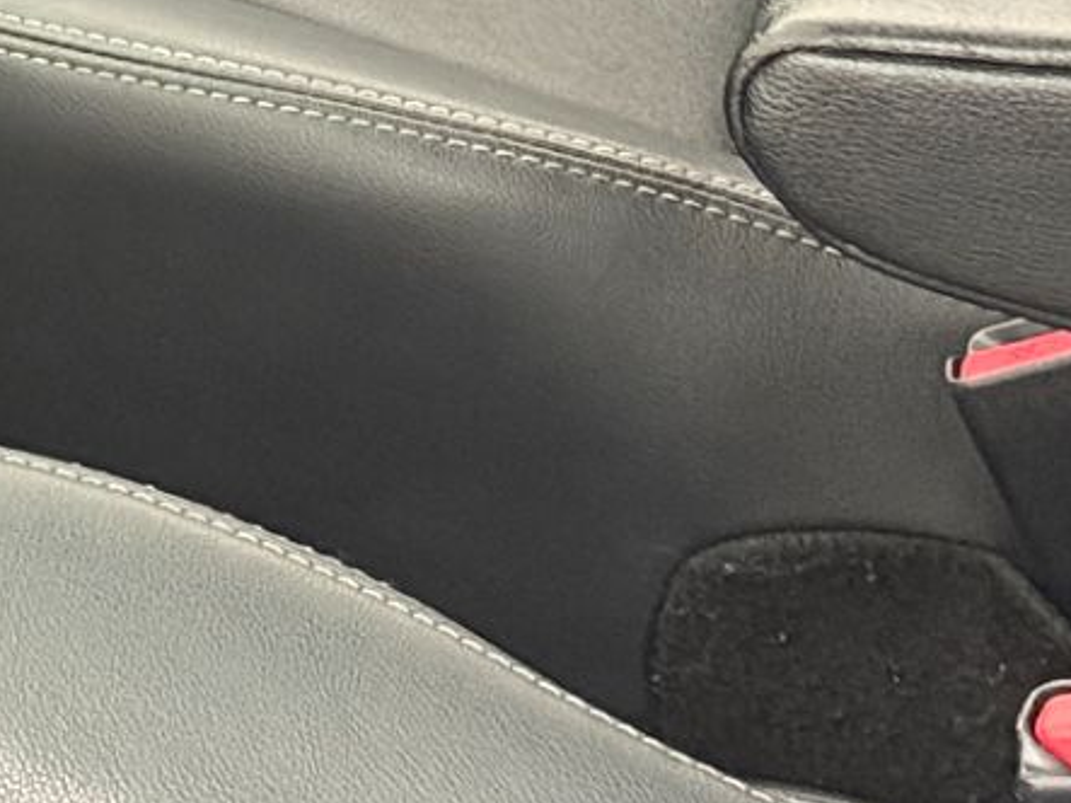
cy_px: -718
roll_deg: +1.0
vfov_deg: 6.9
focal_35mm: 208
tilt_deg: -24.0
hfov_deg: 9.3
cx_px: -416
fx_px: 6434
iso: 640
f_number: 1.78
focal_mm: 6.76
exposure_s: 1/30
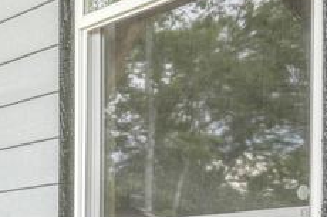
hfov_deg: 17.2
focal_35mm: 98
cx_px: -257
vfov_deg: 13.4
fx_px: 890
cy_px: 285
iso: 100
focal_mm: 10
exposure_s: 1/6
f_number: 9
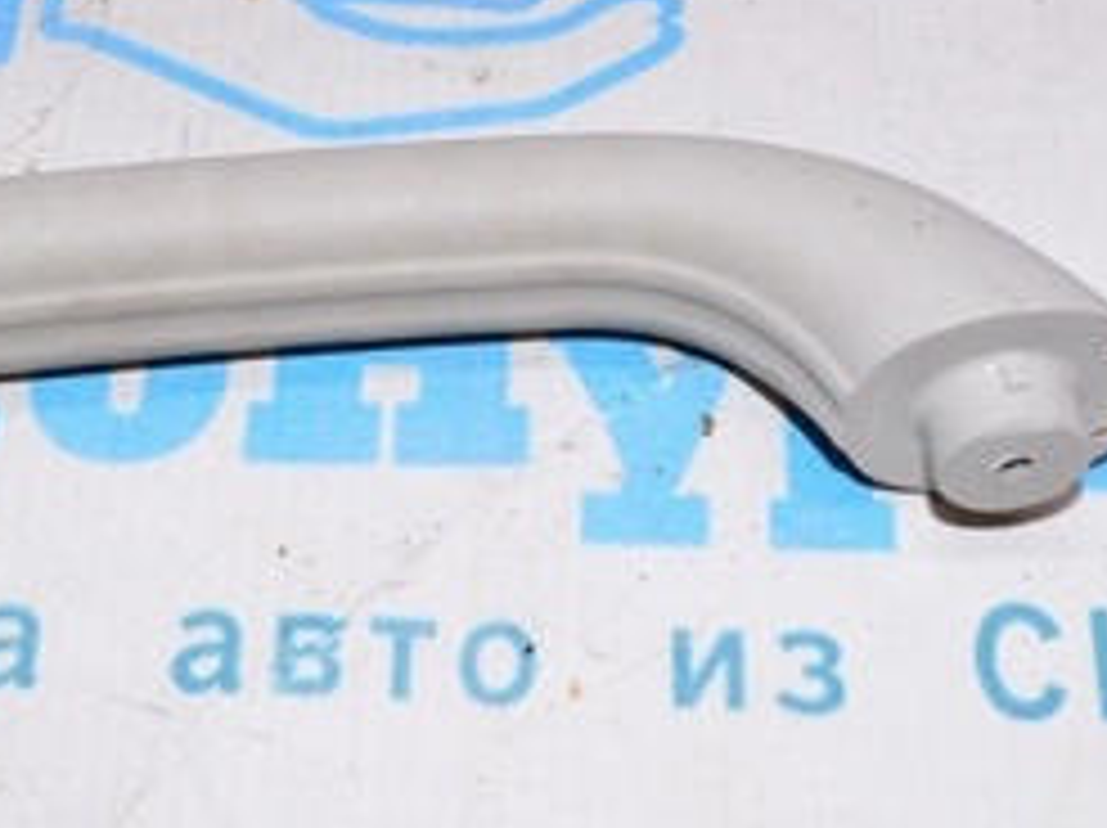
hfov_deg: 26.0
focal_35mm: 75
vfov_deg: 19.3
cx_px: 513
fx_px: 2396
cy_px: 97
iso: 1600
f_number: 8
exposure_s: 1/160
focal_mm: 20
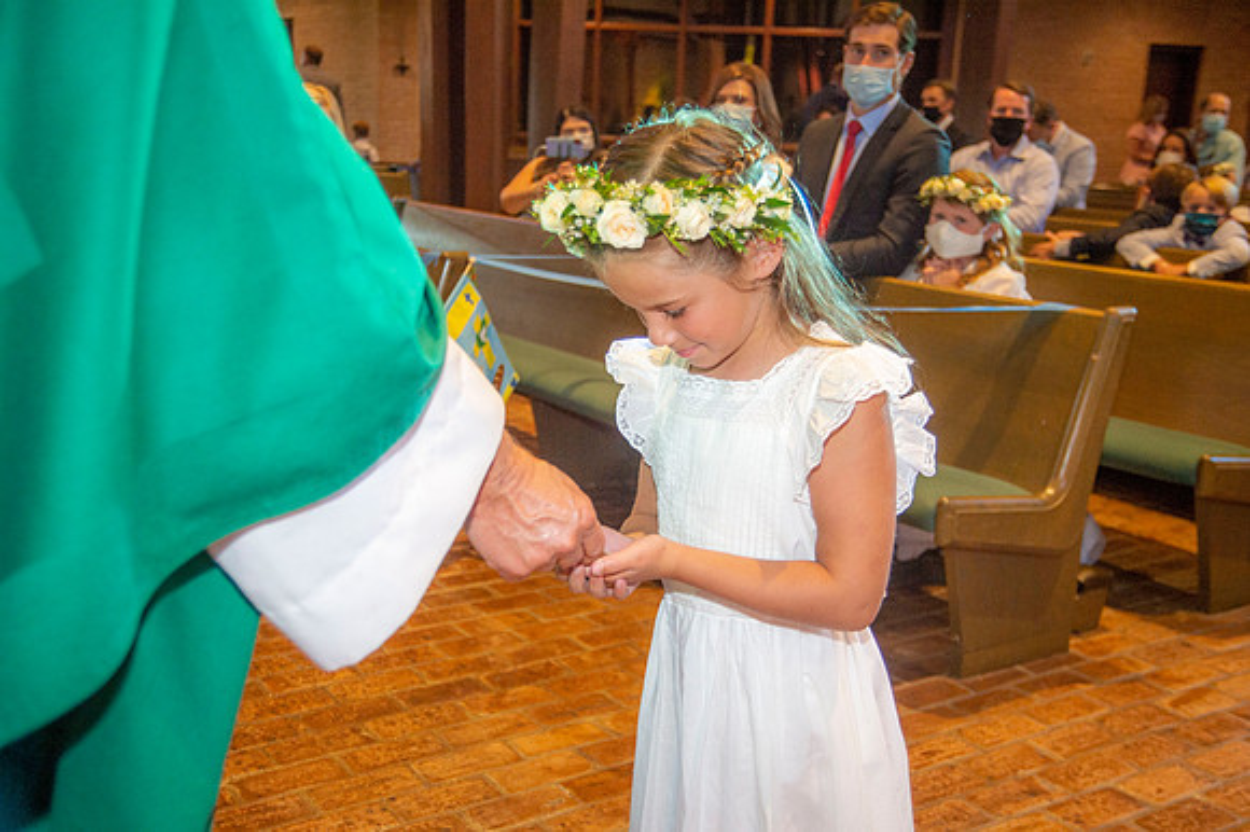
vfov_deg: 31.9
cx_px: 625
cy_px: 416
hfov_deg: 46.4
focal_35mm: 42
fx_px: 1457
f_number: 5
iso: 1600
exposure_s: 1/200
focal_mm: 42
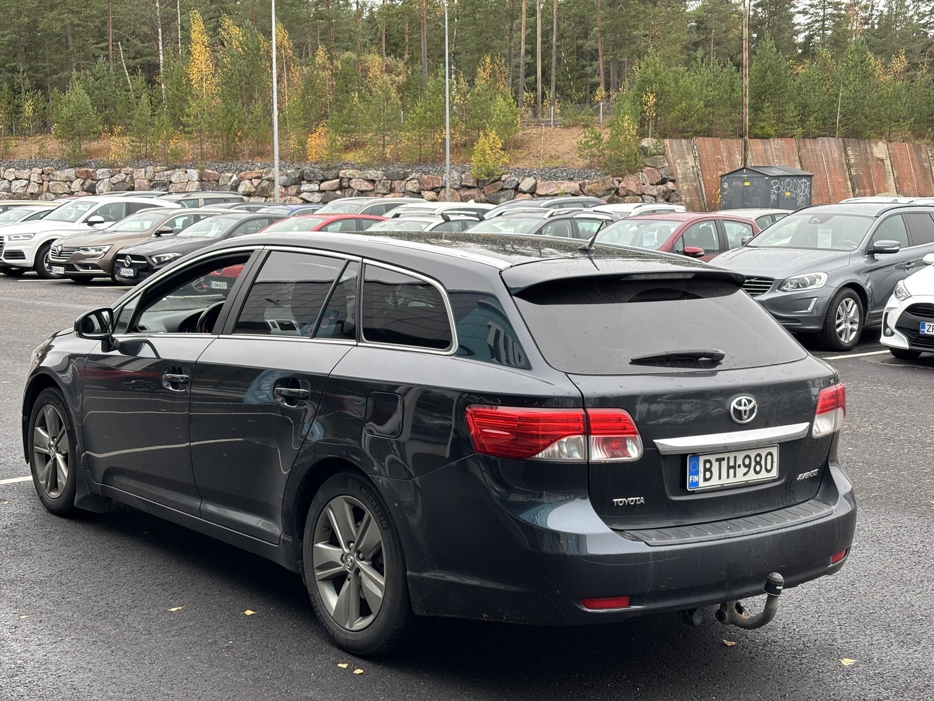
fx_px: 1403
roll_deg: +0.4
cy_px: 350
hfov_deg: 36.8
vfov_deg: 28.0
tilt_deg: -6.7
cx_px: 467
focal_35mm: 52
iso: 40
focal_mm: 5.96
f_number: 1.6
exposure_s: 1/121
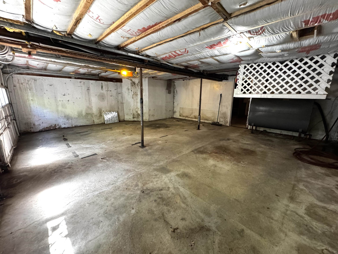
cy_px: 127
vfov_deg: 85.7
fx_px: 137
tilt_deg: -12.7
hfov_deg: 102.1
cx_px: 169
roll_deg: -0.5
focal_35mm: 14
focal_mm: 2.22
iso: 640
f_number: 2.2
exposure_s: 1/60
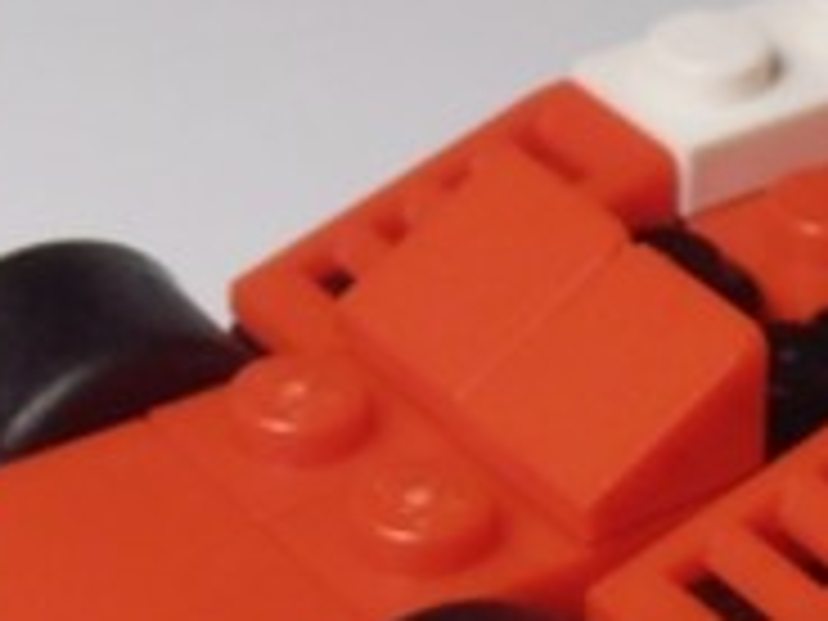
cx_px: 738
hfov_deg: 10.9
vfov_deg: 8.2
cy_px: 542
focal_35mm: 181
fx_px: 4329
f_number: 3.9
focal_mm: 6.61
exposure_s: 1/125
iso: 80
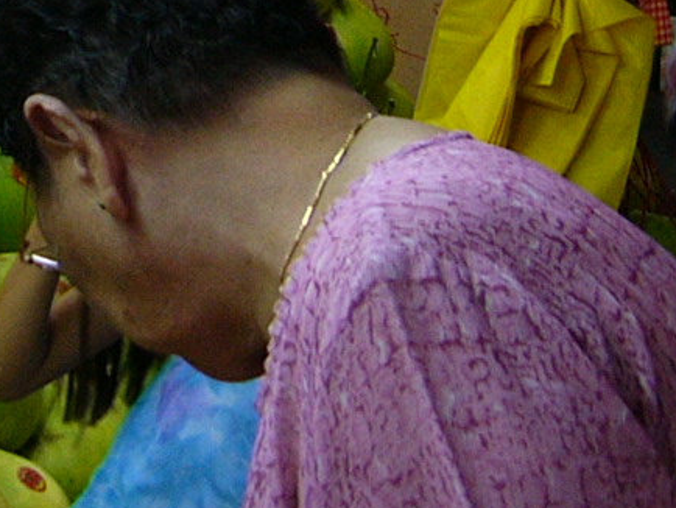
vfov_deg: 11.2
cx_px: -245
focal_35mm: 129
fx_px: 2521
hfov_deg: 14.5
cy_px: -193
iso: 150
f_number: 2.8
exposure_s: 1/30
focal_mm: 5.8
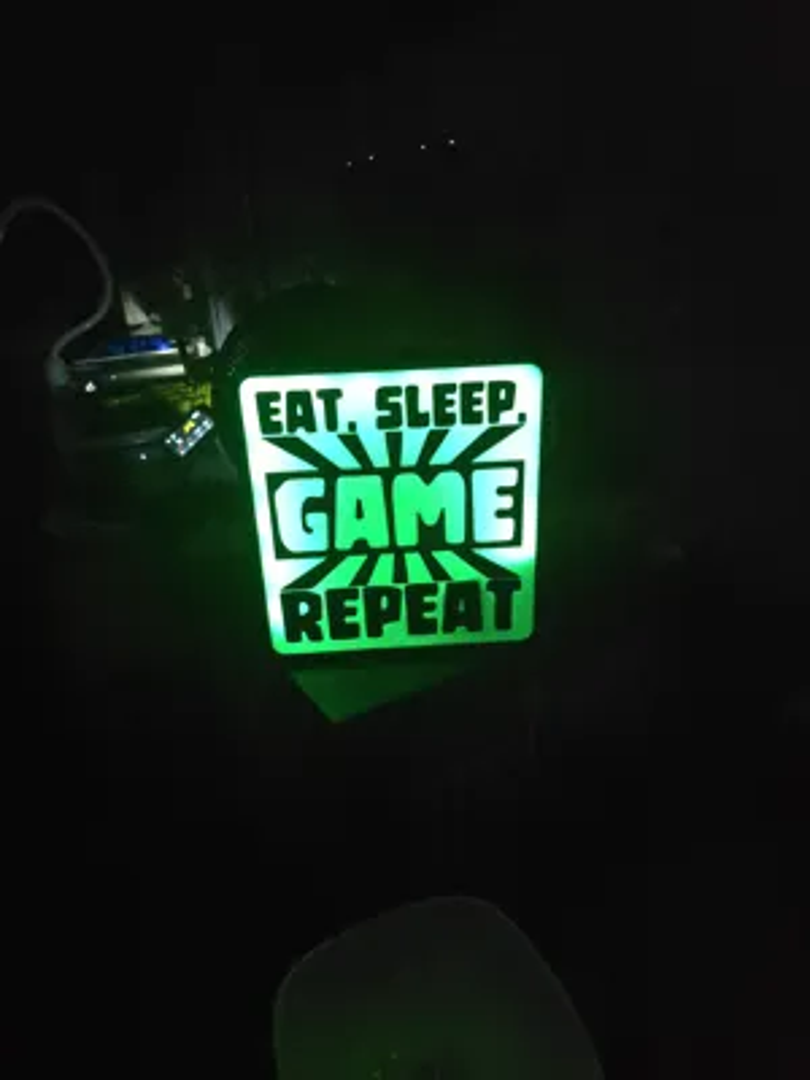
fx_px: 718
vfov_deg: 73.9
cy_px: 540
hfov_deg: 58.9
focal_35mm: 23
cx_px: 405
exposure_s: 1/100
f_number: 1.7
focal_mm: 6.3
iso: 2500
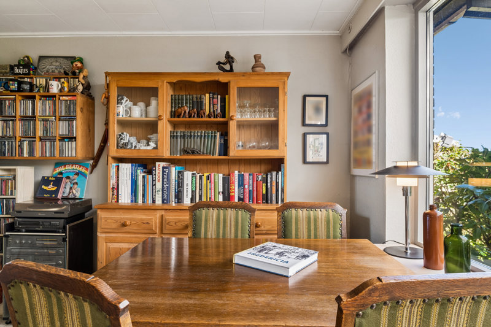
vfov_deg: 59.5
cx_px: 246
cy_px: 164
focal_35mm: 21
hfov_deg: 81.2
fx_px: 286
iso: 200
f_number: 8
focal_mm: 14
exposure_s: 1/8
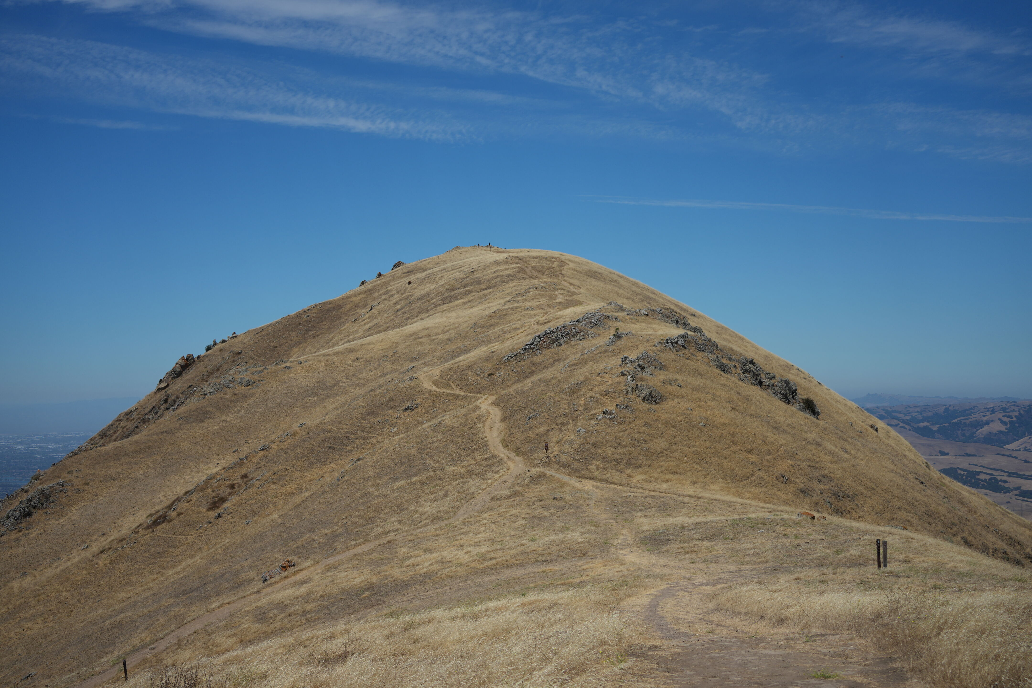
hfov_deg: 39.6
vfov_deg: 27.0
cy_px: 344
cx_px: 516
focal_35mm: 50
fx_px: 1433
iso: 160
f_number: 4.5
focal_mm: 50
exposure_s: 1/2500
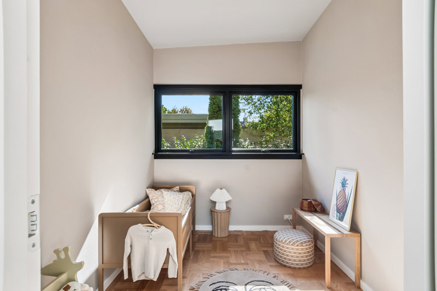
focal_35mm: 18
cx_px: 218
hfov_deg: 90.0
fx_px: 218
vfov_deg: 67.4
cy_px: 146
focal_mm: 12
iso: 200
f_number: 10
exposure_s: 1/80
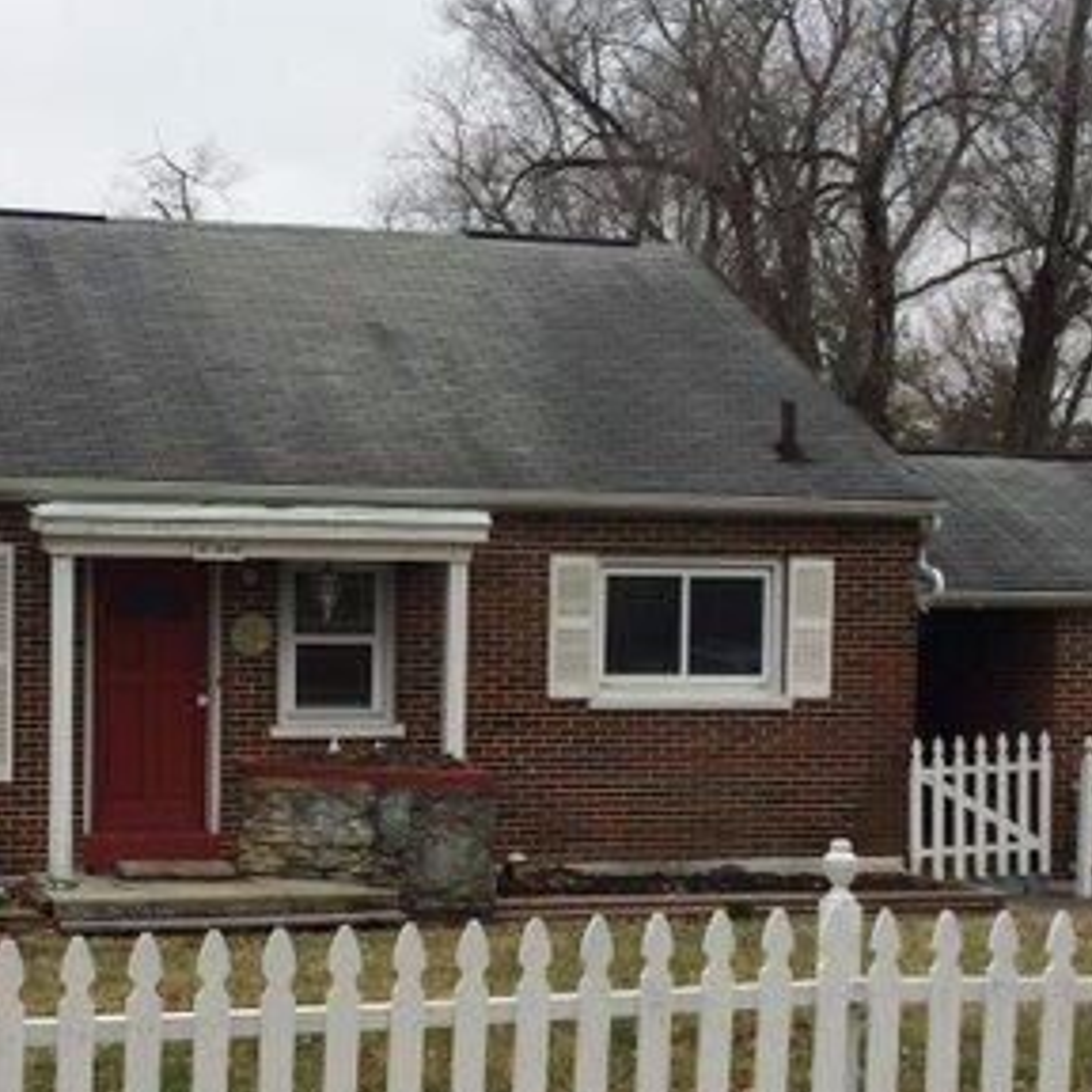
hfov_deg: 29.5
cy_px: 694
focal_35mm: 57
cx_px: 265
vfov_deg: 29.9
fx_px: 2034
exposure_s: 1/578
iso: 32
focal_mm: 4.15
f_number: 2.2
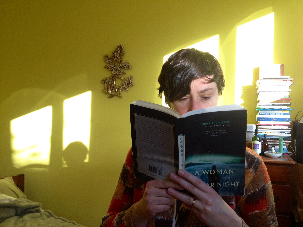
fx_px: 306
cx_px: 152
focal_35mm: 35
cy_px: 114
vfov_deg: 40.7
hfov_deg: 52.6
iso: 80
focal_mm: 4.28
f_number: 2.4
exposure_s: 1/120
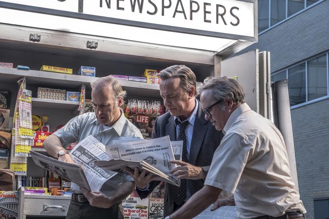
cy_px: 110
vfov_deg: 18.7
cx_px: 164
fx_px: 667
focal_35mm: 73
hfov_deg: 27.7
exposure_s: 1/200
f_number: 5.6
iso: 800
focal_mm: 48.5
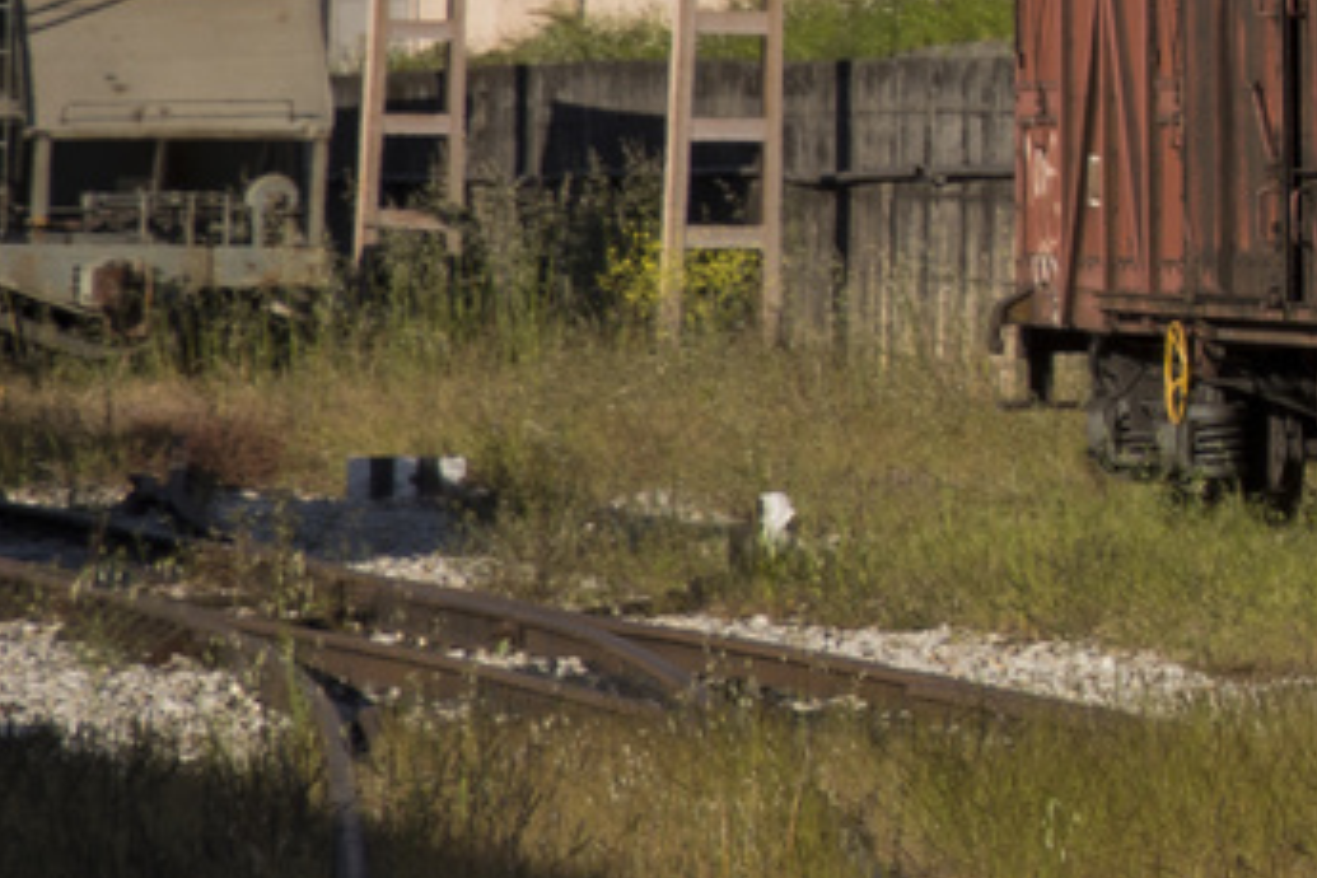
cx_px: 3653
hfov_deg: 4.9
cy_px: -531
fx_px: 14669
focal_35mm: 401
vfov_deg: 3.4
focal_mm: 48
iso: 100
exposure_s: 1/400
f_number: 7.1
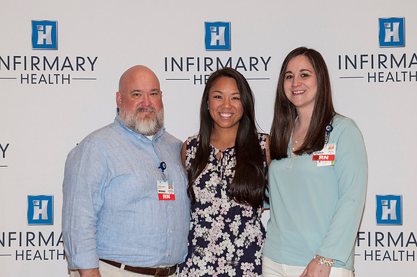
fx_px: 1041
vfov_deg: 15.1
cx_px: 208
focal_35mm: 90
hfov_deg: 22.7
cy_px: 138
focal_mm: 60
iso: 400
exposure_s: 1/60
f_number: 5.6
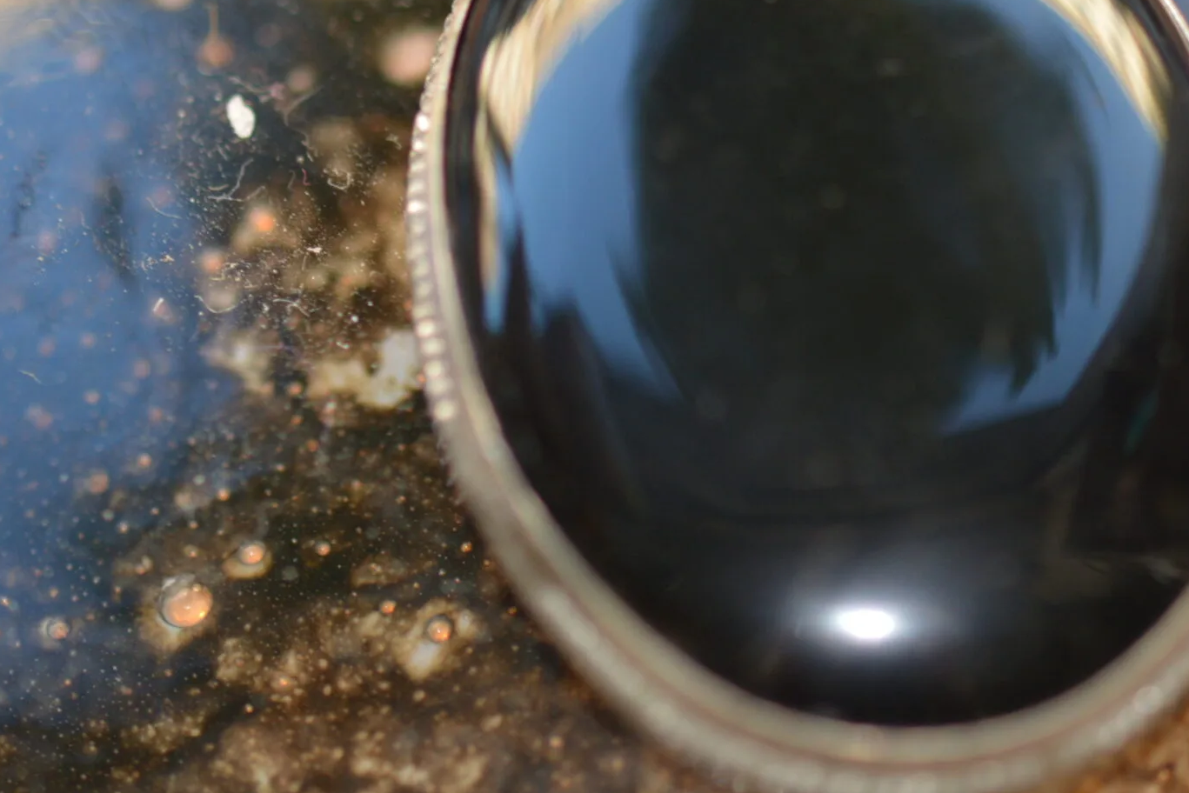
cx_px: 910
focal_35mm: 295
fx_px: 9743
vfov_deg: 4.7
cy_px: 222
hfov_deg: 7.0
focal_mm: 105
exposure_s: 1/100
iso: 360
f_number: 3.8
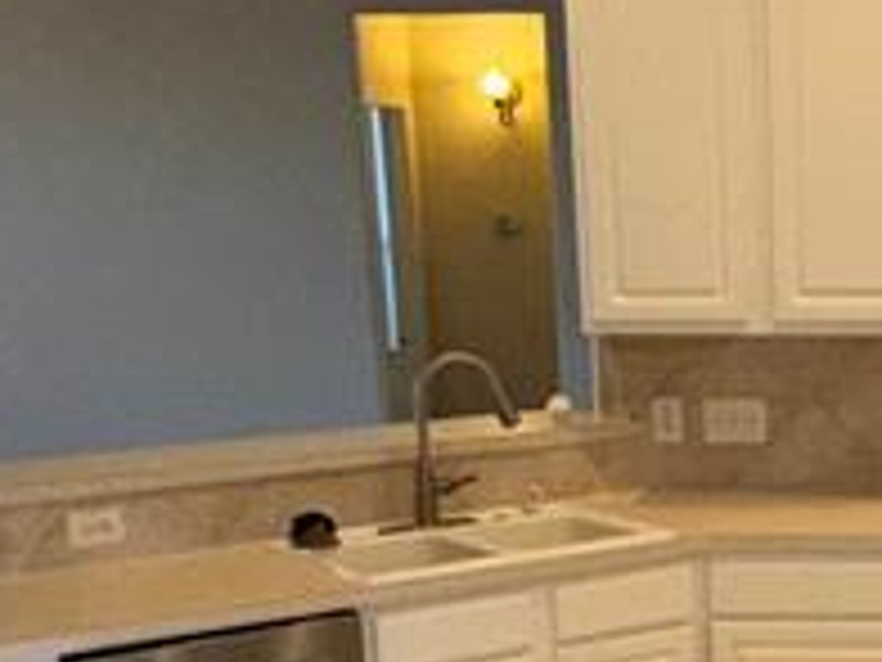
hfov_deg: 25.4
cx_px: 882
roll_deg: -0.3
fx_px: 1860
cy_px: 770
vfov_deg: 19.2
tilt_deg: -17.8
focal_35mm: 73
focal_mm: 2.22
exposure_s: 1/120
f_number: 2.2
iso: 160
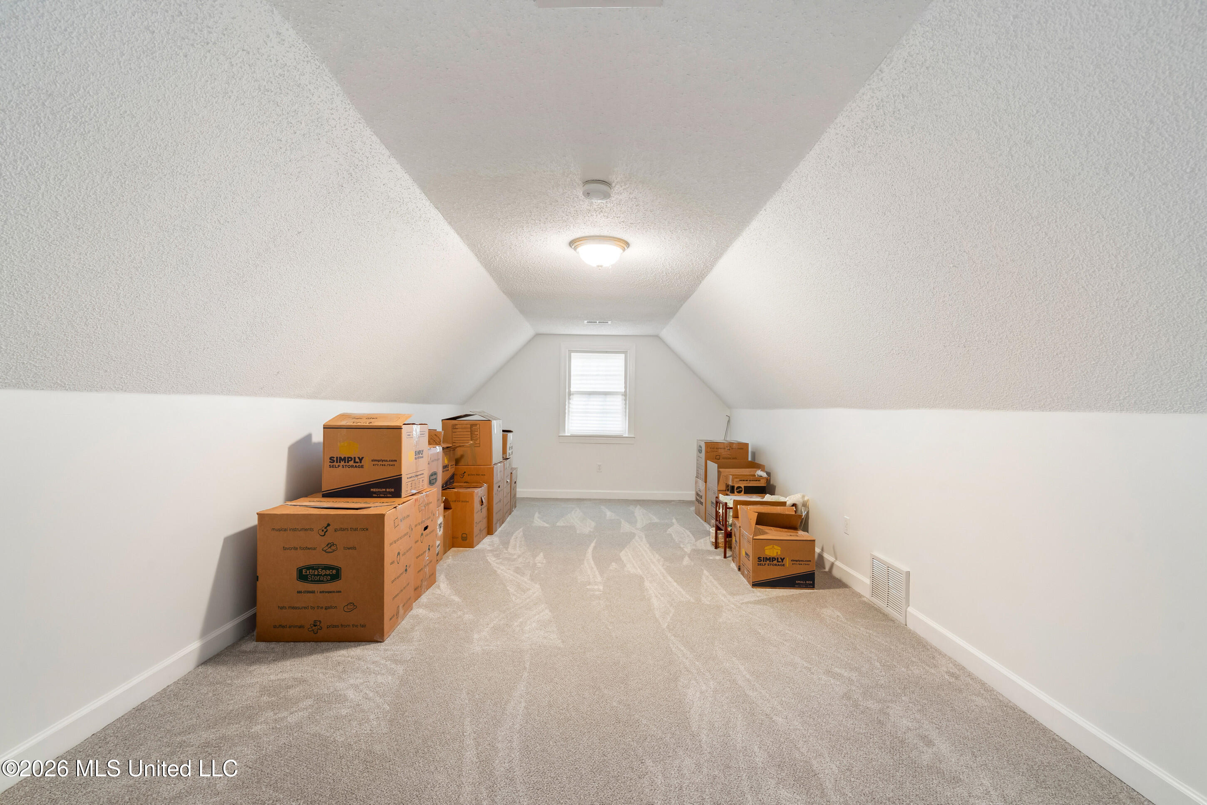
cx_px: 604
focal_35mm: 16
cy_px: 402
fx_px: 536
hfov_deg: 96.7
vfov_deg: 73.7
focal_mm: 16
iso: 1000
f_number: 9
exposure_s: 1/2
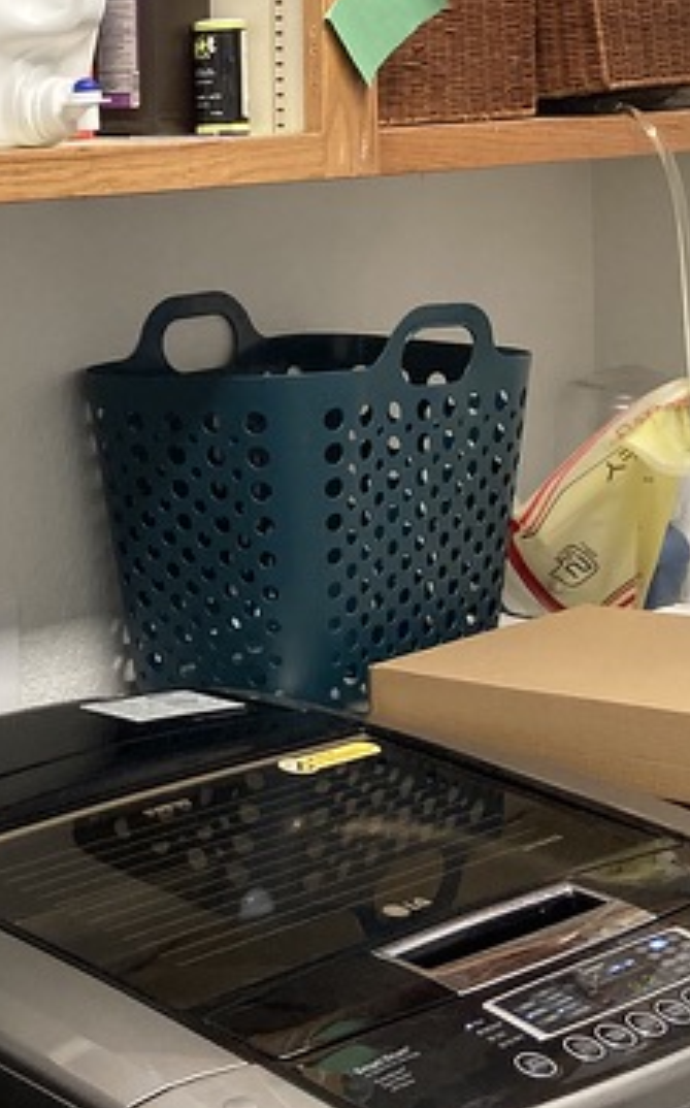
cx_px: -238
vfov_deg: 24.1
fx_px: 2564
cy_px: 263
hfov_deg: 14.6
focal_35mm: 85
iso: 125
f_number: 1.8
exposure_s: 1/60
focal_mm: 3.99
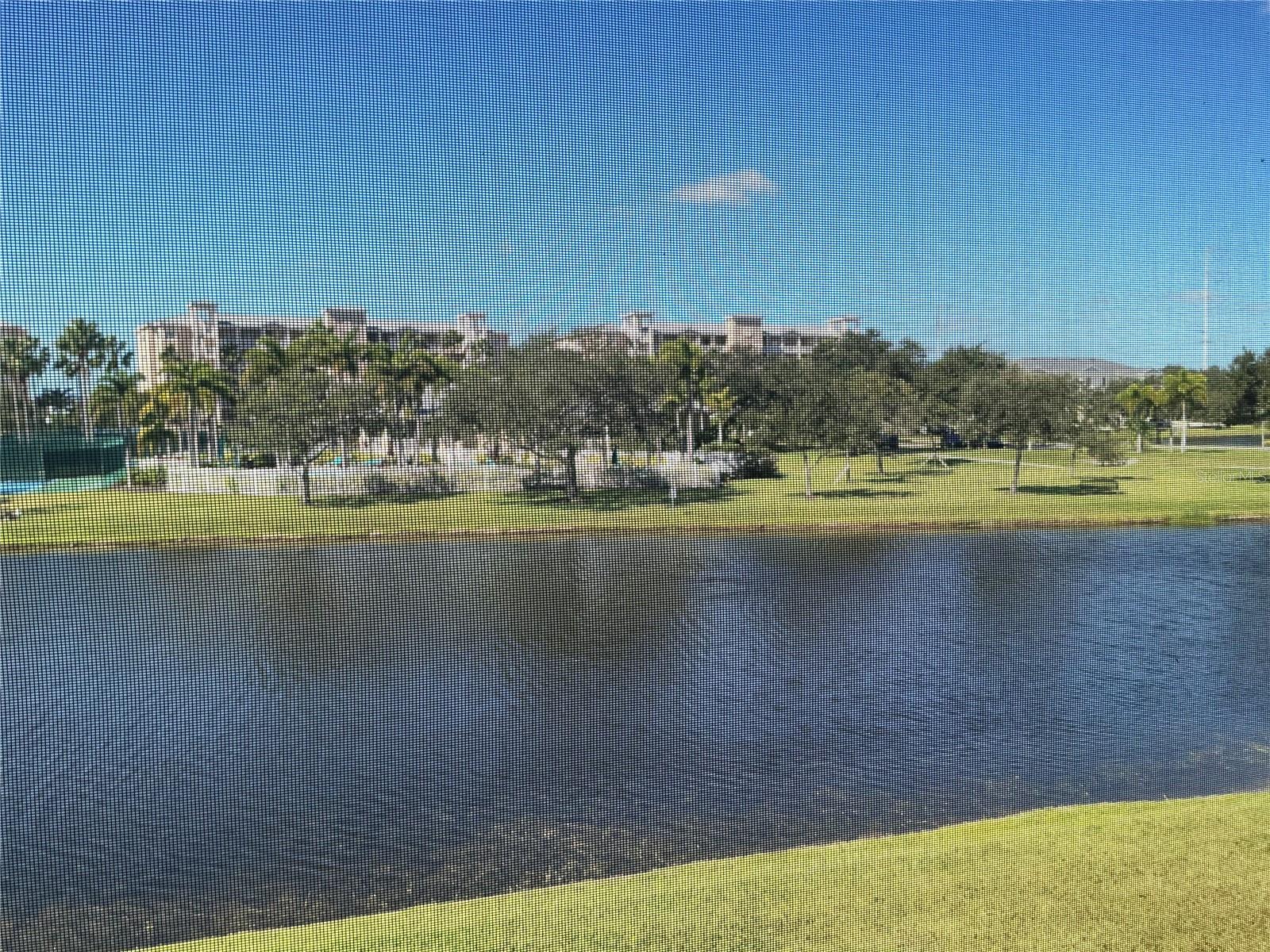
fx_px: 1027
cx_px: 635
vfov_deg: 49.7
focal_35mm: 28
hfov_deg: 63.4
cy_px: 476
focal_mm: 3
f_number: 1.8
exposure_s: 1/912
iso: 25
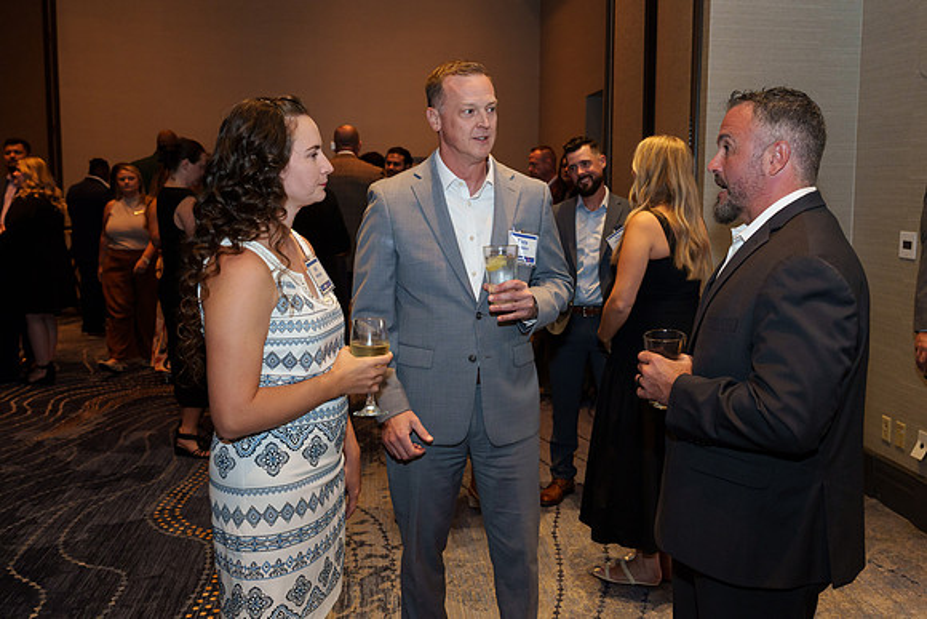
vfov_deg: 37.6
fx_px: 907
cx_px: 495
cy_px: 289
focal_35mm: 35
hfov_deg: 54.1
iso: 1250
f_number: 4.5
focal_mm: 33
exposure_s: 1/60
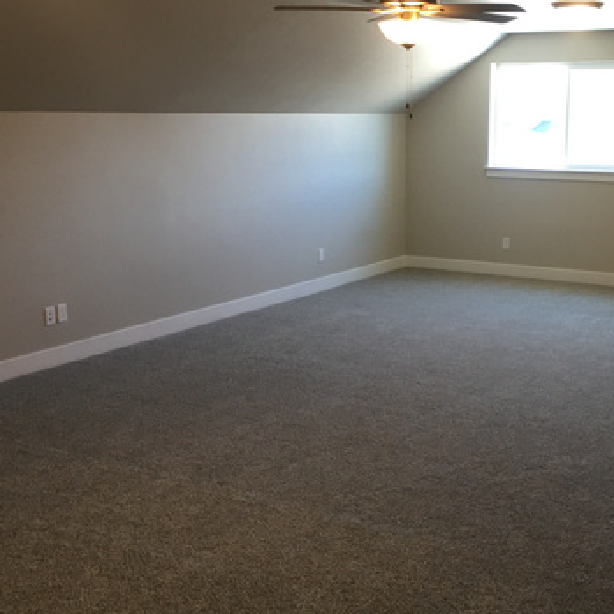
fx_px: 943
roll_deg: -0.3
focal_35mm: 47
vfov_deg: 36.1
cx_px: 433
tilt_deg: -9.9
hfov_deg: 35.5
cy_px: 304
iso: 25
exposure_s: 1/15
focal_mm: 4.15
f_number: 2.2
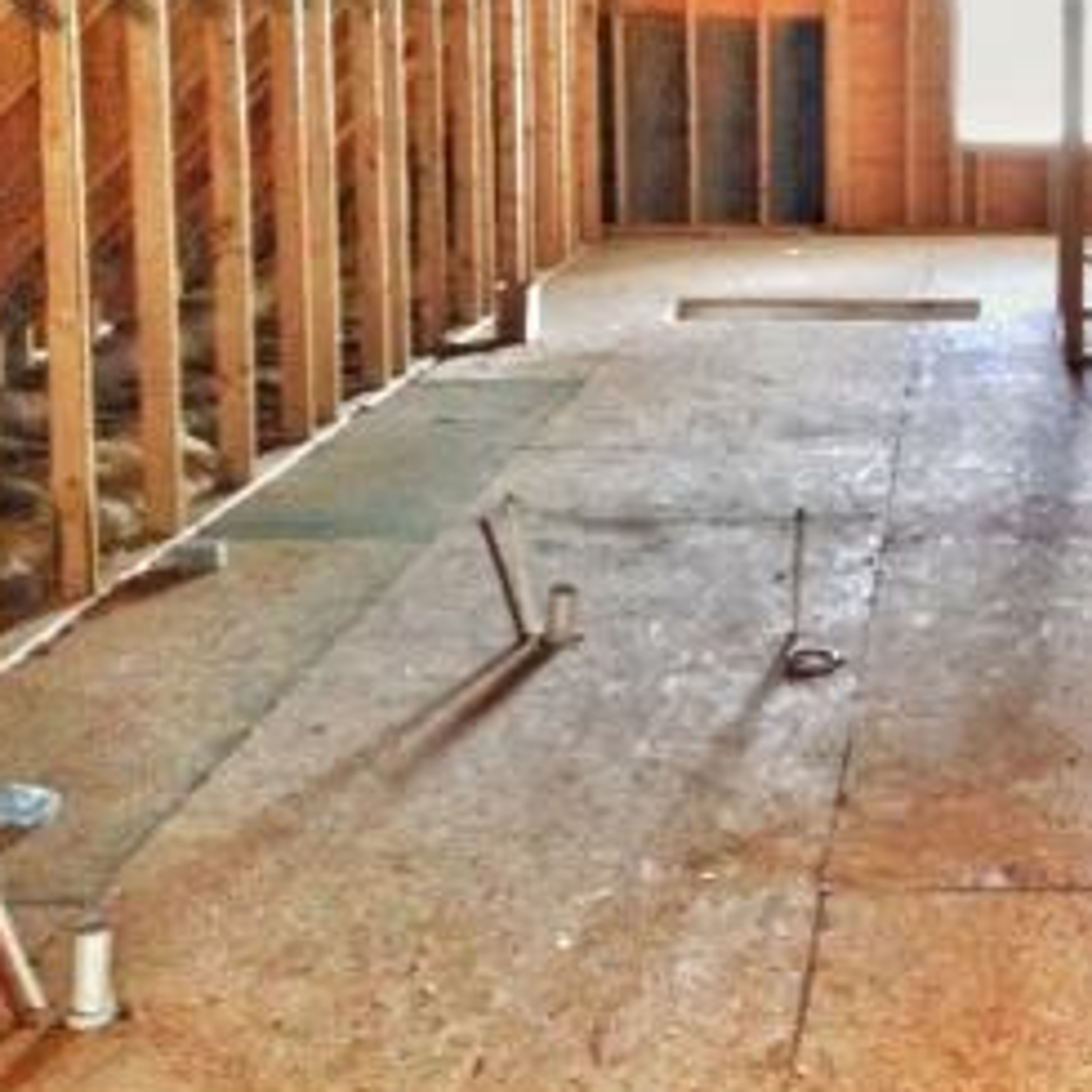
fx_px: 2463
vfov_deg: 24.8
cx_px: 1056
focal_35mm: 69
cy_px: 303
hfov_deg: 24.0
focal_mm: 4.12
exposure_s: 1/15
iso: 800
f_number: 2.4
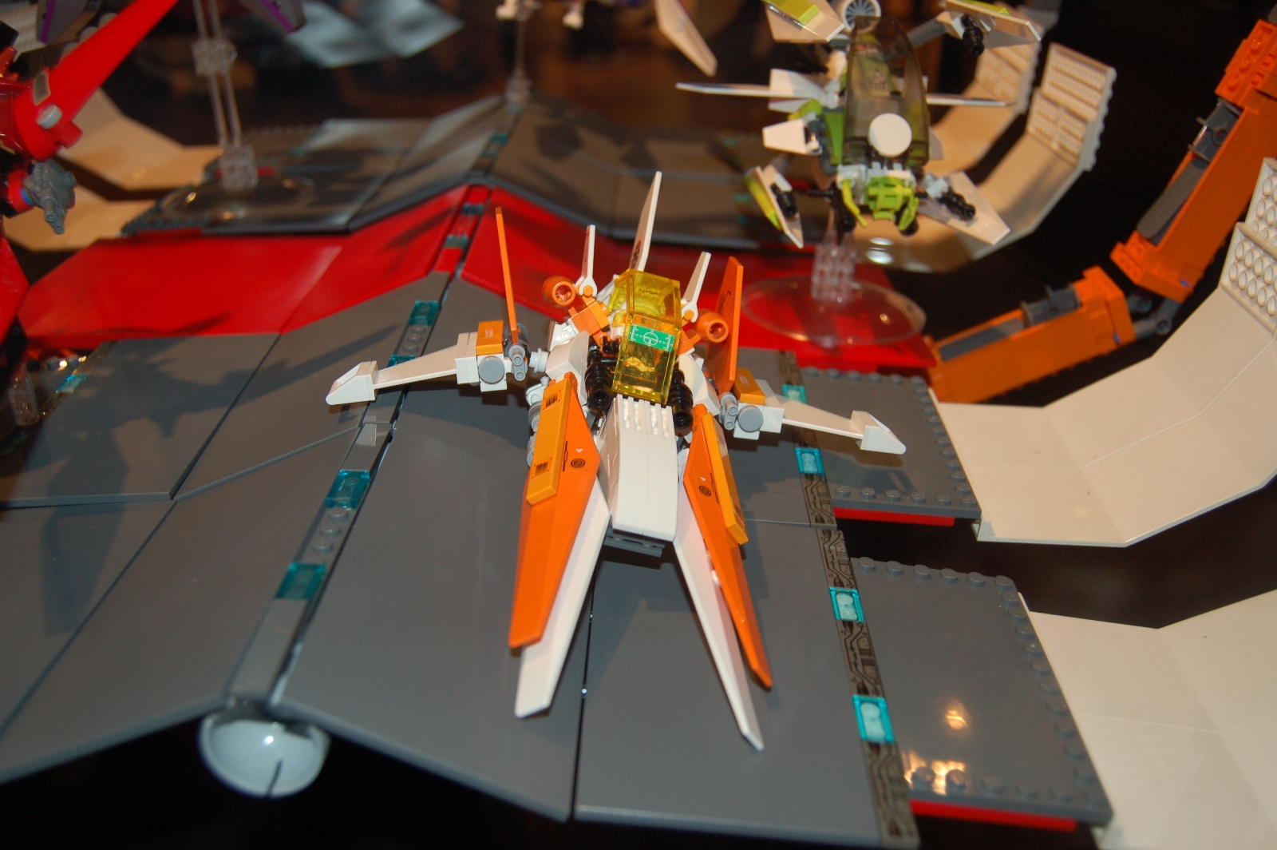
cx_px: 638
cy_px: 425
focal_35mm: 36
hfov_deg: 53.2
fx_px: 1276
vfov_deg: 36.8
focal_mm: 24
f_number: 4
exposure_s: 1/60
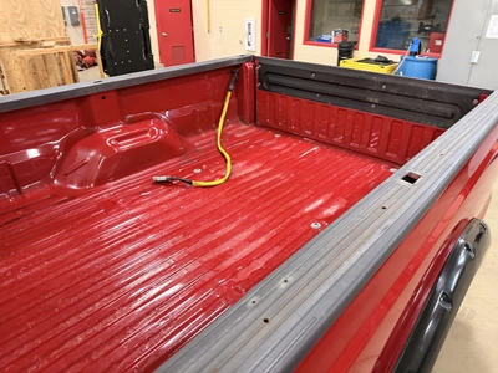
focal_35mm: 24
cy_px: 186
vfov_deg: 56.8
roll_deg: -1.3
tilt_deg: -29.5
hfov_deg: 71.6
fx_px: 345
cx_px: 249
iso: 640
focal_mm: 6.76
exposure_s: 1/40
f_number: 1.78
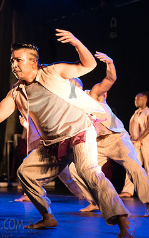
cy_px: 118
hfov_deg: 14.7
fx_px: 565
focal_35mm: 87
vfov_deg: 23.8
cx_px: -8
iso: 5000
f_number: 2.8
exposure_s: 1/250
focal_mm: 56
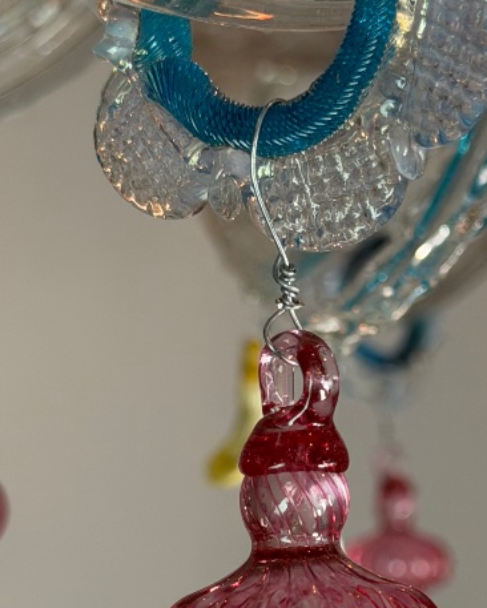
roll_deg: +3.5
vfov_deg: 15.6
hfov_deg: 12.5
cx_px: 363
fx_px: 2215
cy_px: 430
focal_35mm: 123
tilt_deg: +1.8
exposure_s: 1/50
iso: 100
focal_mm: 6.76
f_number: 1.78
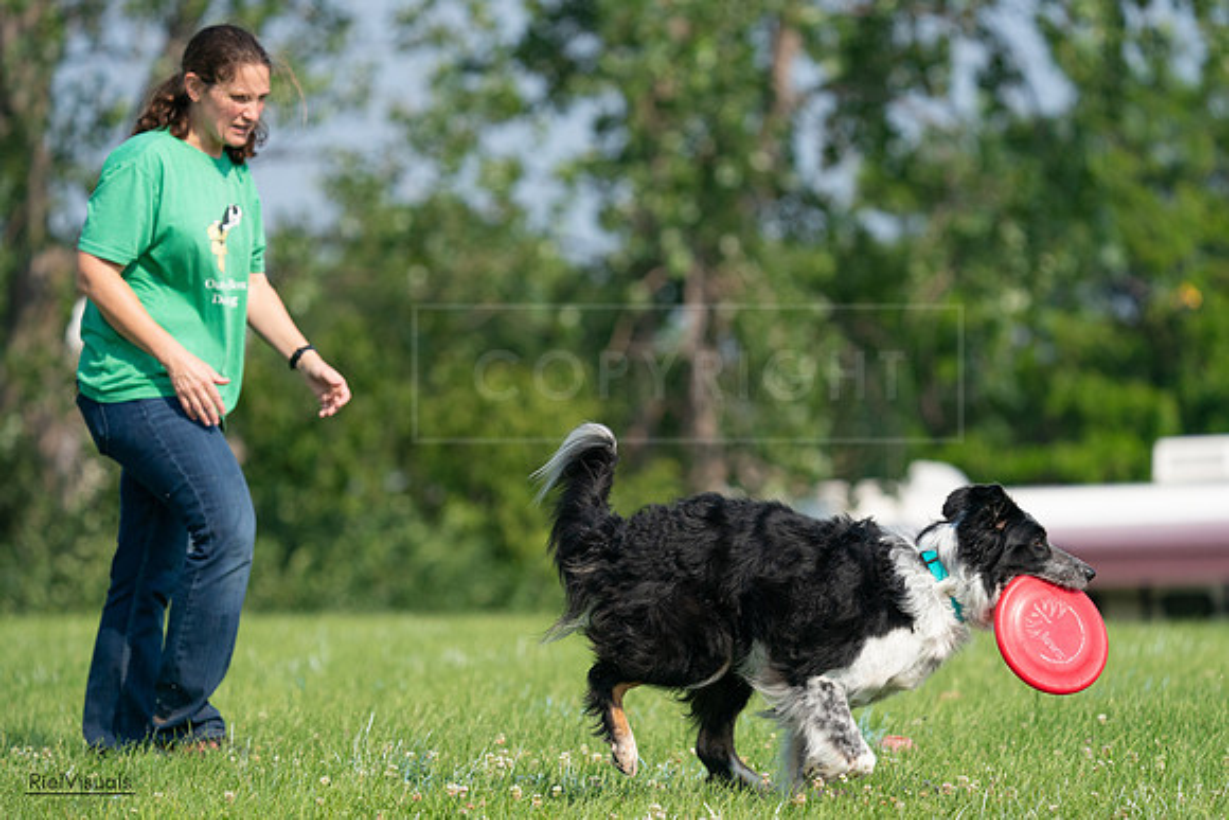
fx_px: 11234
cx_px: 614
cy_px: 410
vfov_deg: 4.2
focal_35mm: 329
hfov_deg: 6.3
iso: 1250
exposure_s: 1/4000
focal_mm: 329
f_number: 6.3
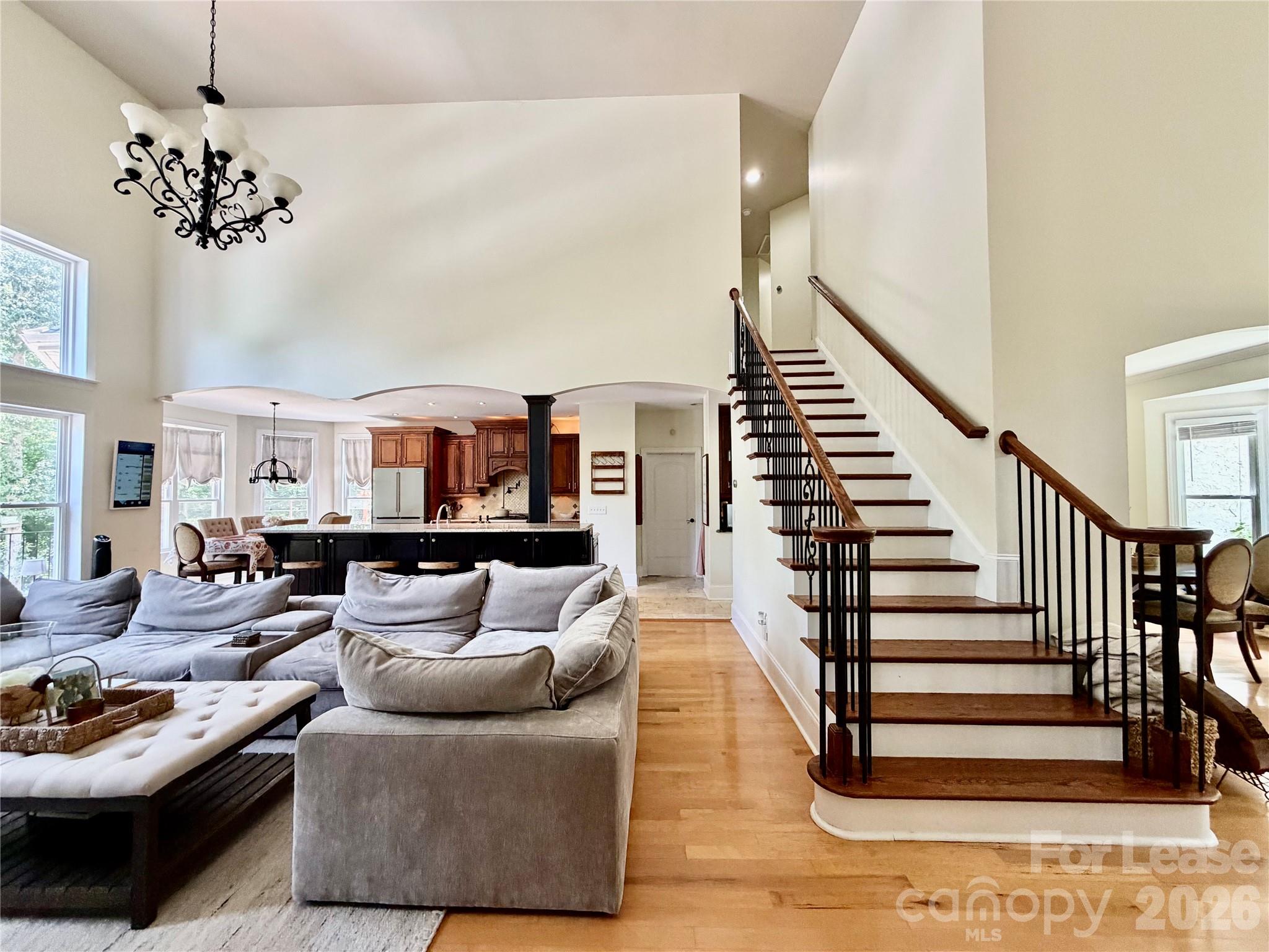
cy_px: 476
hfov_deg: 102.1
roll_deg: +0.9
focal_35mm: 14
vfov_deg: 85.7
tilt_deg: +2.3
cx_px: 634
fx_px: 513
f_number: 2.2
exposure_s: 1/121
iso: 320
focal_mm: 2.22
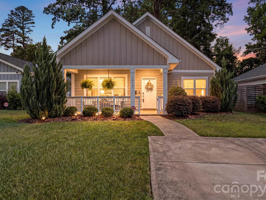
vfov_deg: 51.4
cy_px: 96
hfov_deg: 65.1
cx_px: 150
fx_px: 207
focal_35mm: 27
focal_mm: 24
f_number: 11
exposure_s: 1/50
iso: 100
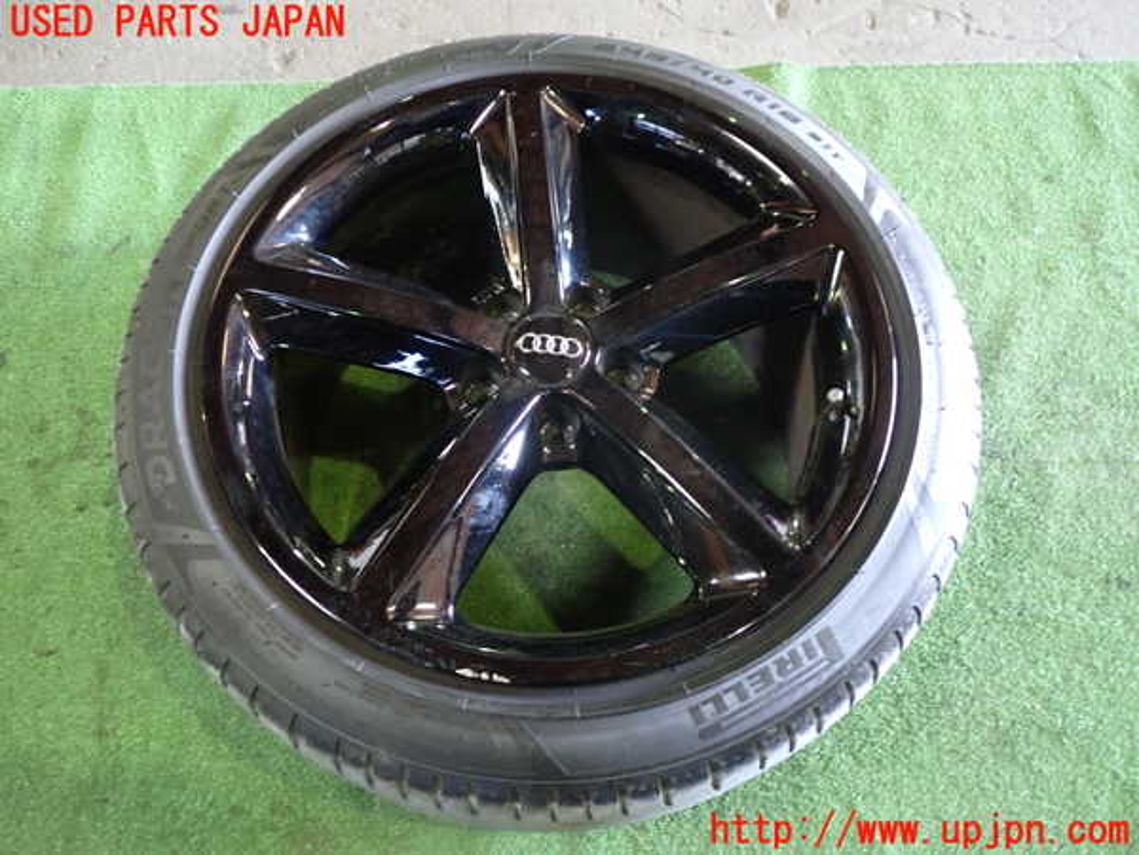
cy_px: 428
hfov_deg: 60.0
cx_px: 570
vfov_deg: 46.8
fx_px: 987
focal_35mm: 30
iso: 800
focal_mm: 5.4
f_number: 2.3
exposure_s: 1/30
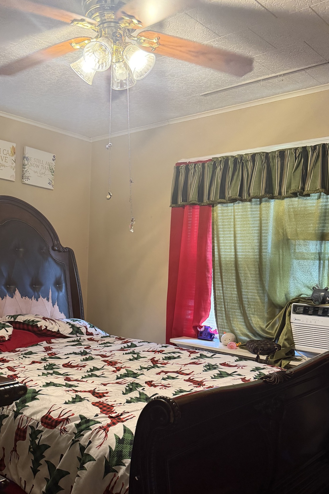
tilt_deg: -3.4
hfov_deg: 38.7
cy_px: 294
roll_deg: -1.9
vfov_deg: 55.4
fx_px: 466
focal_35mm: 34
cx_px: 134
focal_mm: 6.76
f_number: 1.78
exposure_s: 1/60
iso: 400
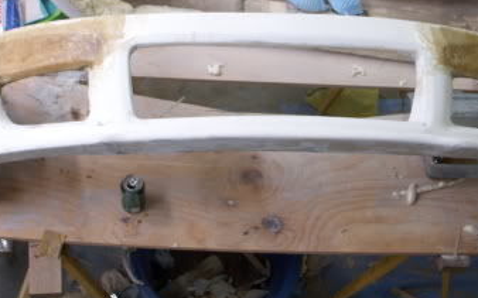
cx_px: 243
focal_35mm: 58
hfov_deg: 35.1
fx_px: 755
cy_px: 52
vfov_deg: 22.0
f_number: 3.3
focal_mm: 6.3
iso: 200
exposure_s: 1/20
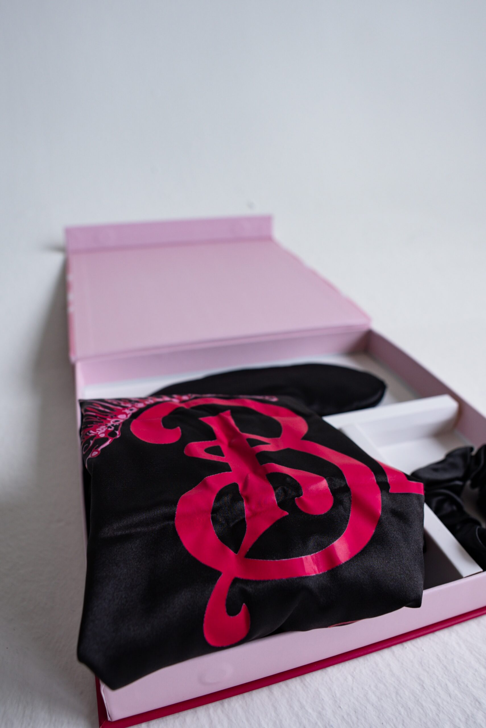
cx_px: 243
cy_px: 364
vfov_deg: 73.7
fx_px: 486
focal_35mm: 24
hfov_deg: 53.2
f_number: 3.5
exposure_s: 1/250
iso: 640
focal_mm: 16
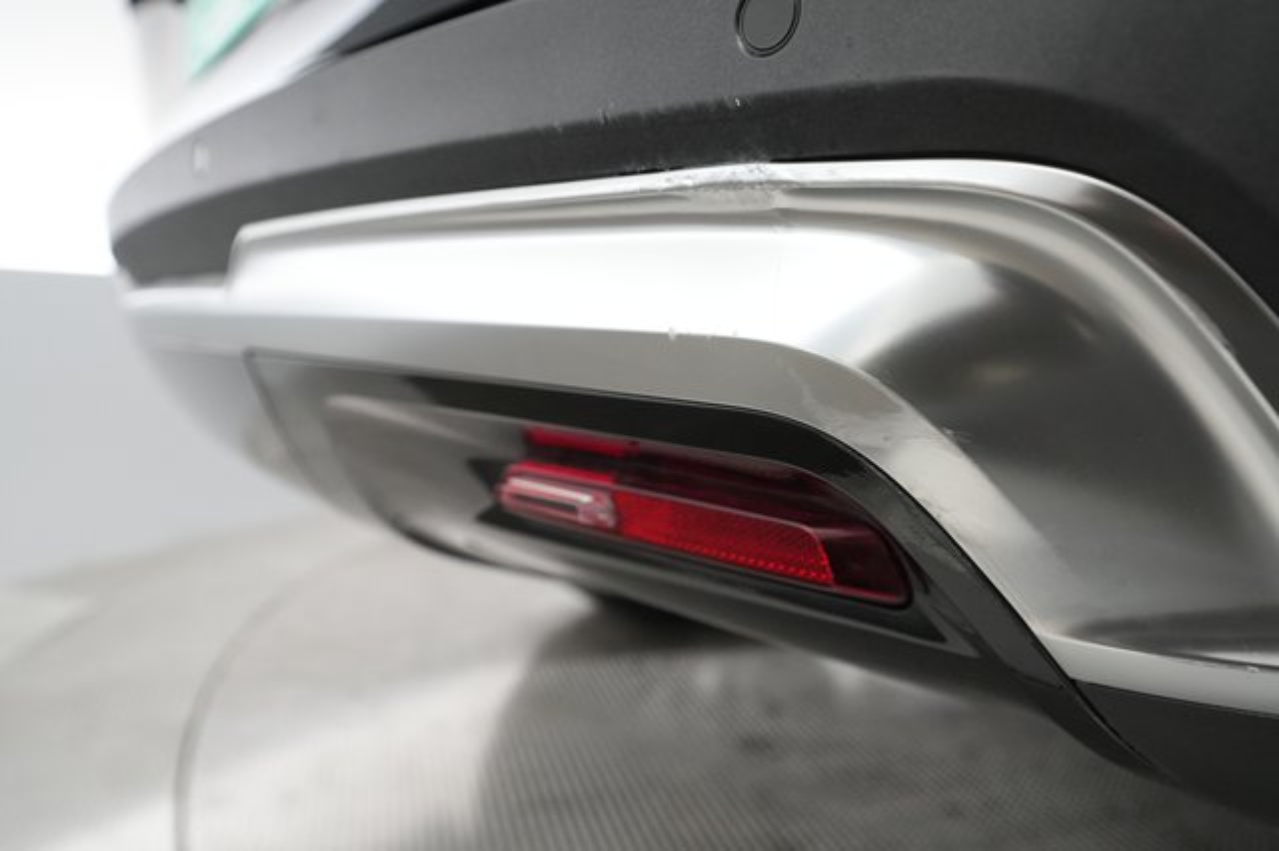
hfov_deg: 65.5
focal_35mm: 28
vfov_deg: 46.4
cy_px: 426
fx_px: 994
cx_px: 640
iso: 4000
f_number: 4.5
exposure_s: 1/125
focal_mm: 28
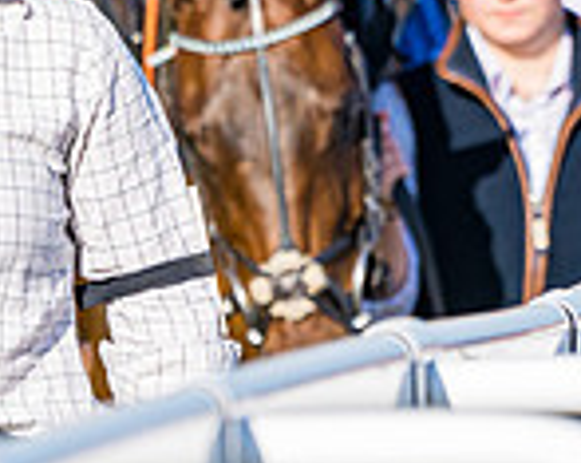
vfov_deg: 1.3
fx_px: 20988
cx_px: -285
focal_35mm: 1223
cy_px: 29
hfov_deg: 1.6
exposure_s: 1/2000
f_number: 4
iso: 200
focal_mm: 200
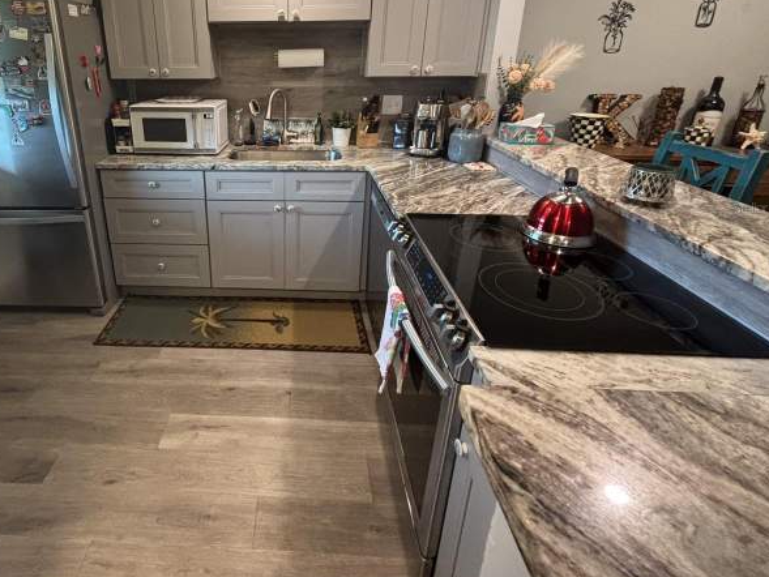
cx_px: 273
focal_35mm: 19
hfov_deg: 82.5
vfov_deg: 67.4
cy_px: 208
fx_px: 422
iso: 500
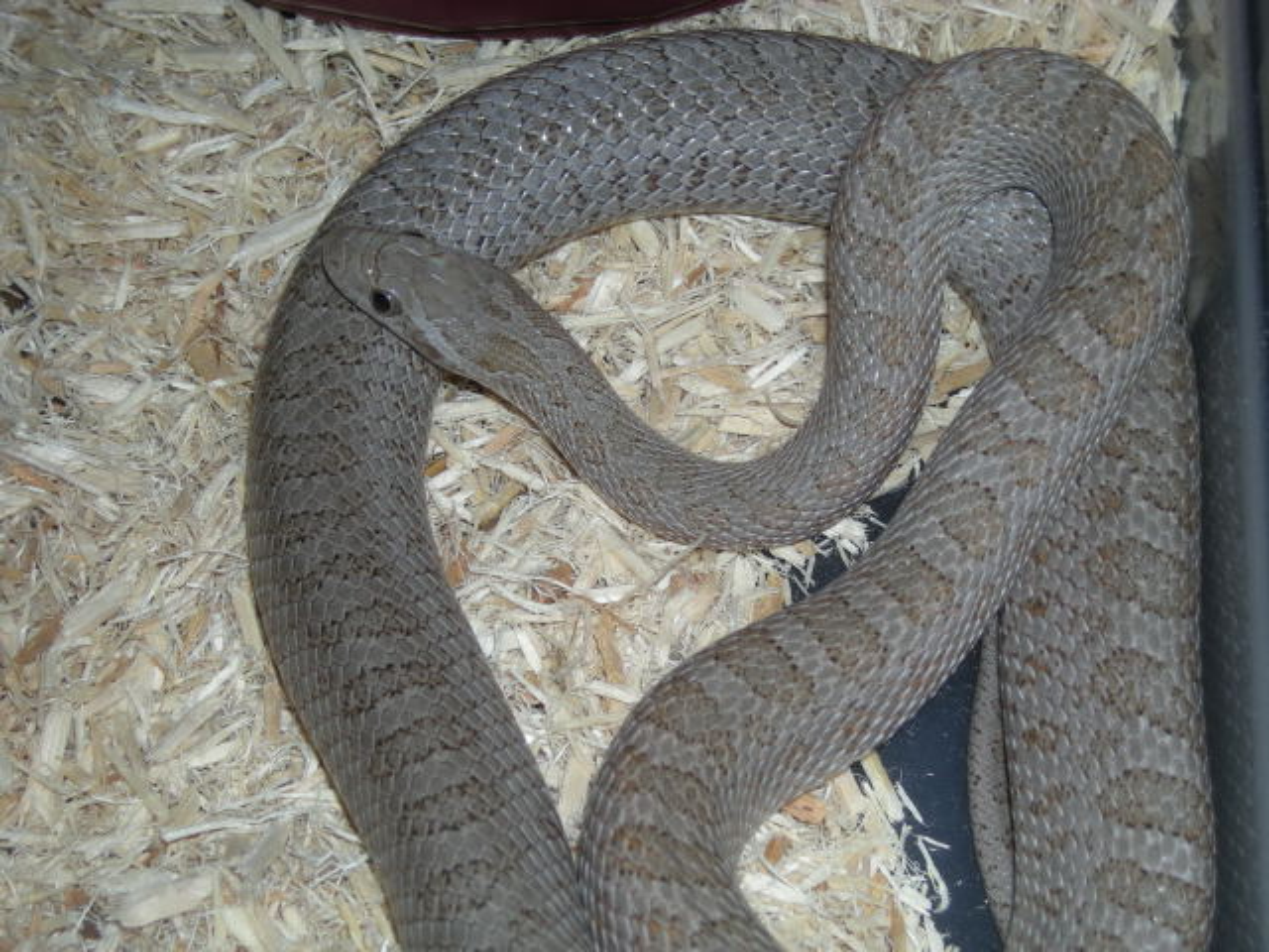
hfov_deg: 25.7
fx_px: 2786
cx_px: 634
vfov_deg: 19.4
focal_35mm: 76
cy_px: 476
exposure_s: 1/60
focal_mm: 12.3
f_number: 7.8
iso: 50
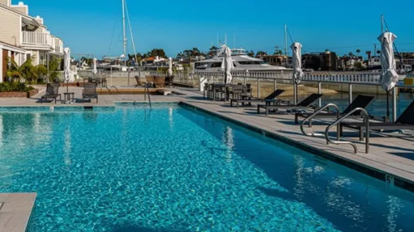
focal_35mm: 32
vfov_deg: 36.1
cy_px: 64
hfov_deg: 57.2
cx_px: 89
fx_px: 350
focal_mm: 18.5
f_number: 10
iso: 100
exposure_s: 1/400
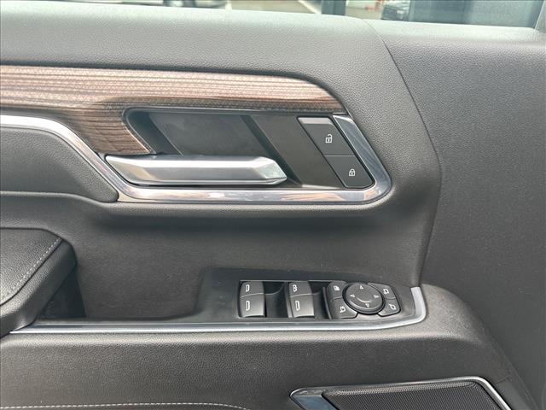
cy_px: 205
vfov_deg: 56.8
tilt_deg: -31.7
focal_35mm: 24
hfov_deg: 71.6
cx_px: 273
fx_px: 379
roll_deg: -2.2
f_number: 1.78
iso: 100
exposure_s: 1/161
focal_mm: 6.86
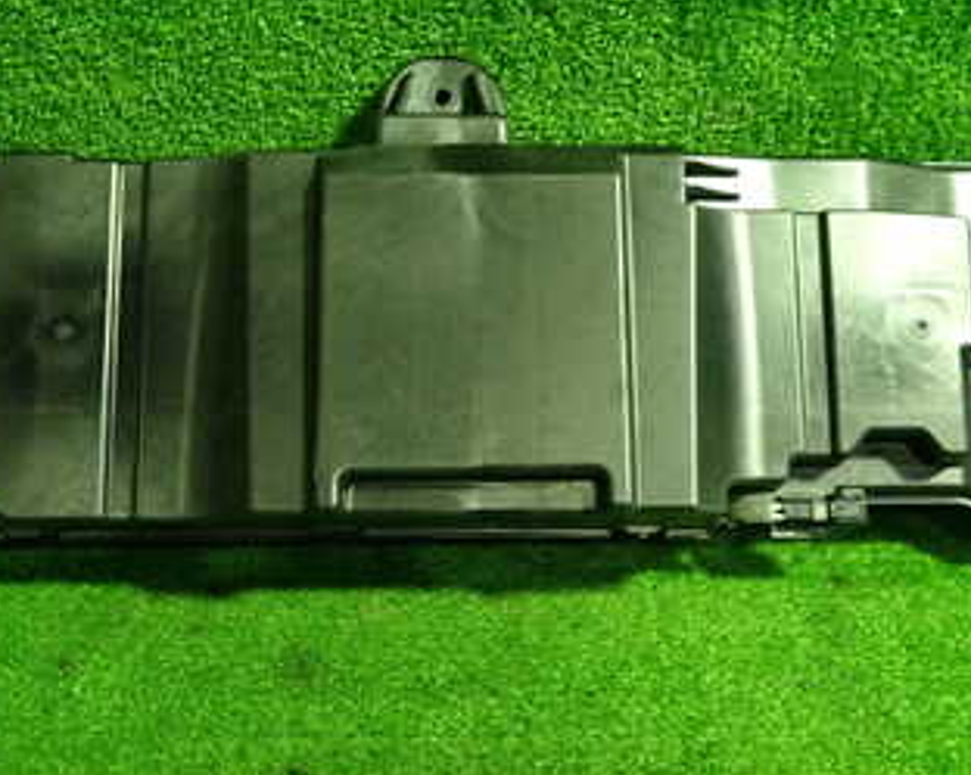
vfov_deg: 32.0
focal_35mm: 47
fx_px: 1349
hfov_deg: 39.6
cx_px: 495
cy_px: 317
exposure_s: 1/30
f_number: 2
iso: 320
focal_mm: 4.5
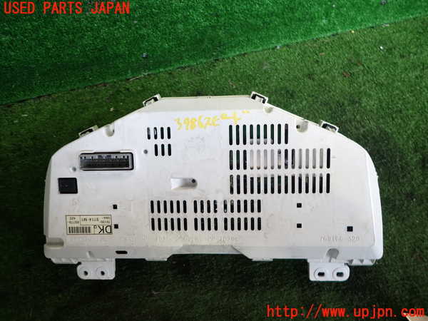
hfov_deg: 69.4
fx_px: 309
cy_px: 160
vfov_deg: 54.9
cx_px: 214
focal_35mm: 25
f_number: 2
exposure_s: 1/125
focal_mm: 4.5
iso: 125
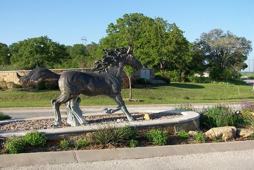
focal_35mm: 42
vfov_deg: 31.9
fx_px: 296
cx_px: 126
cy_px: 89
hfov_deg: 46.4
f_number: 4
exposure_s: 1/350
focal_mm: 6.7
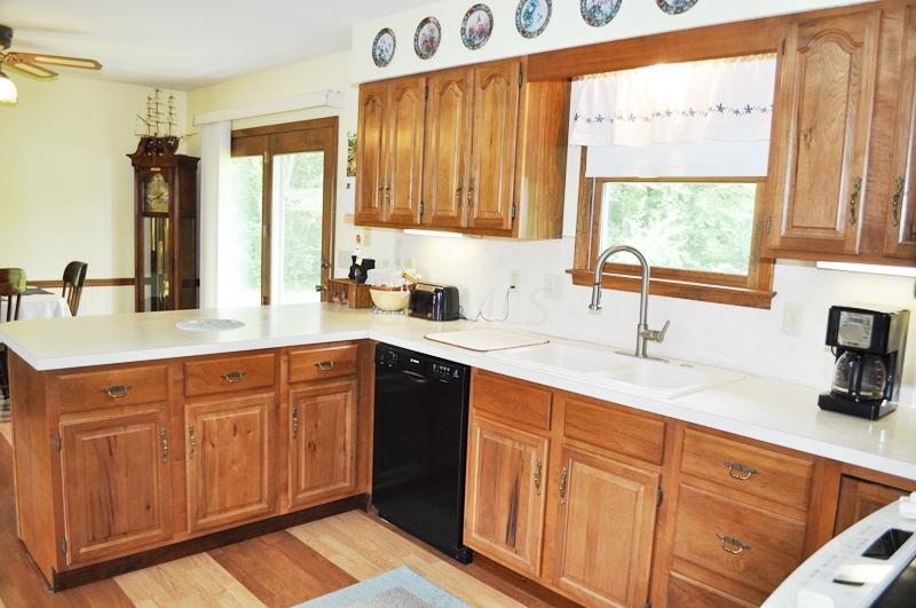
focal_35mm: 27
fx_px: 686
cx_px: 458
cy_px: 304
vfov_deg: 47.8
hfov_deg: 67.5
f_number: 4
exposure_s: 1/60
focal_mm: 18
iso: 400
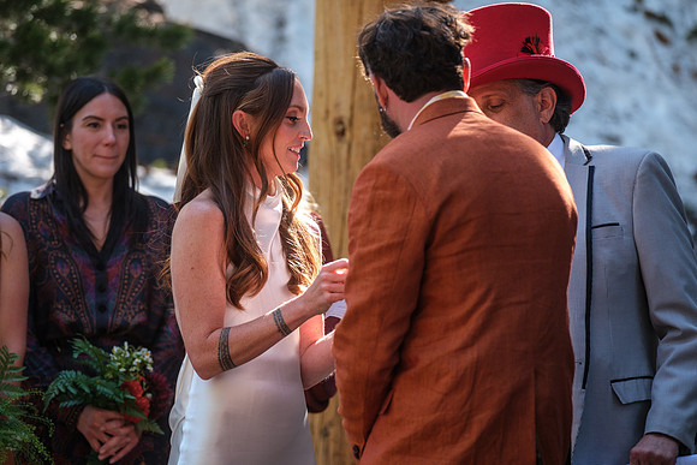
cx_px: 348
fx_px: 4067
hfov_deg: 9.8
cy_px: 232
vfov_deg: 6.5
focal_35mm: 210
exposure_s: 1/250
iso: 400
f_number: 3.6
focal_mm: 140
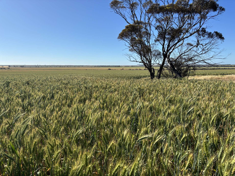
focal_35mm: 26
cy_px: 88
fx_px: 177
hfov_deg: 67.3
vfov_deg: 53.1
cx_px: 118
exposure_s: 1/4082
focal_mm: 5.96
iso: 50
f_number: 1.6
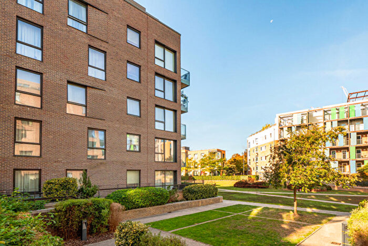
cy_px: 123
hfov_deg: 90.0
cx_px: 184
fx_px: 184
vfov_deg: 67.4
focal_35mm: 18
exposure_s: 1/320
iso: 400
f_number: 8
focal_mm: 12
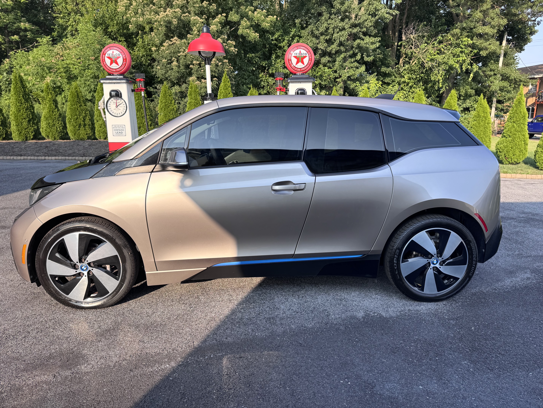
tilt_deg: -13.5
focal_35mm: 24
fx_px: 376
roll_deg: +0.6
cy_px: 204
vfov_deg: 56.8
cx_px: 272
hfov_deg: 71.6
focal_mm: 6.76
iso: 80
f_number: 1.78
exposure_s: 1/1059
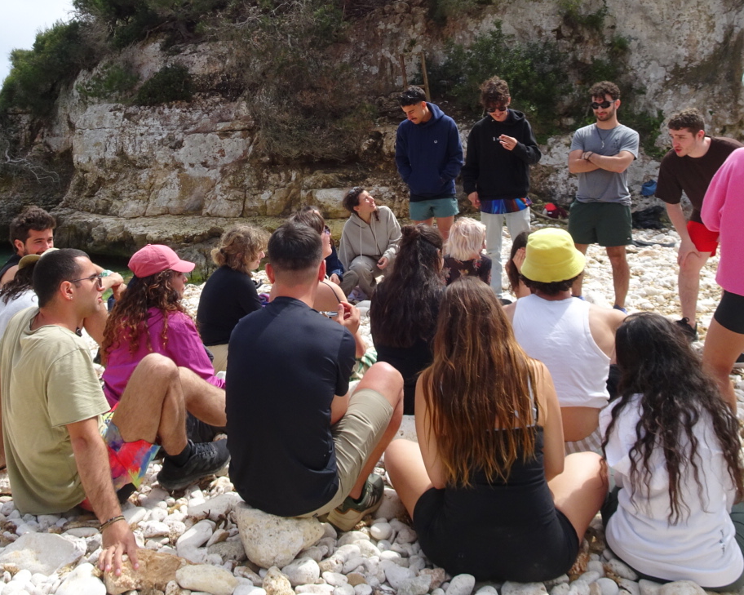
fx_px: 814
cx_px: 319
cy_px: 165
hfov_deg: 48.9
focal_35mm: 37
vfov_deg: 39.3
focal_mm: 4.1
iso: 80
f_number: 3.5
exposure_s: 1/640
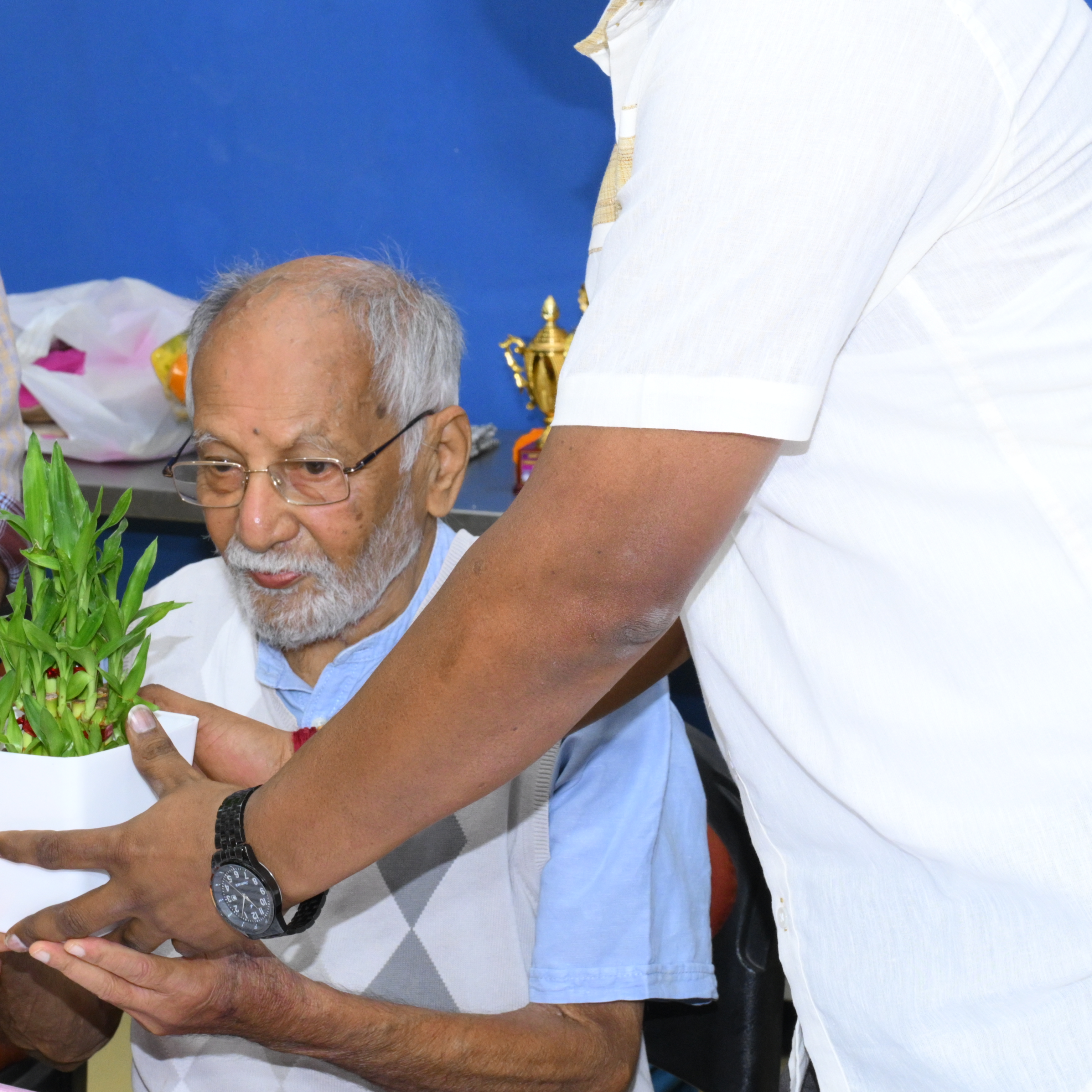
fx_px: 3105
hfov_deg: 19.9
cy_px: 382
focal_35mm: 87
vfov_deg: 19.9
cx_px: 432
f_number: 9
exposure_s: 1/160
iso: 1600
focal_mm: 38
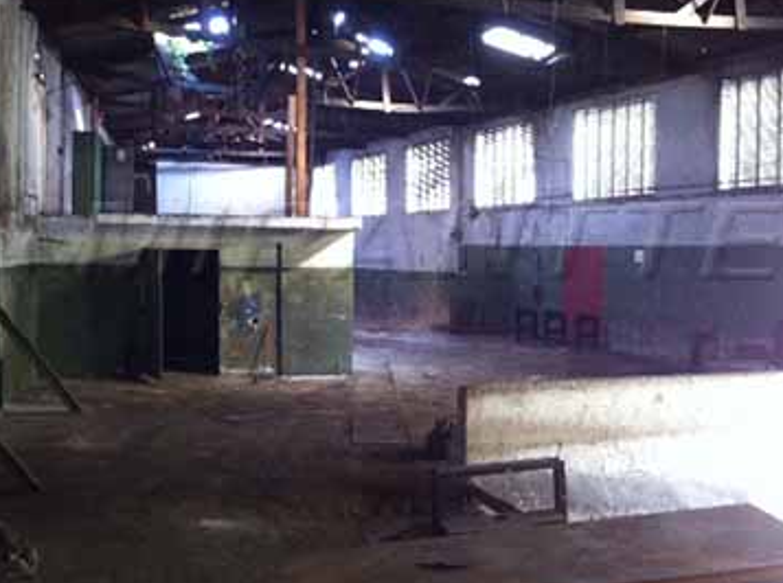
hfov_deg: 39.0
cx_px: 419
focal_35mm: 49
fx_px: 1106
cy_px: 273
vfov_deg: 29.5
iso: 250
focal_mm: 3.85
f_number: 2.8
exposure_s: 1/15
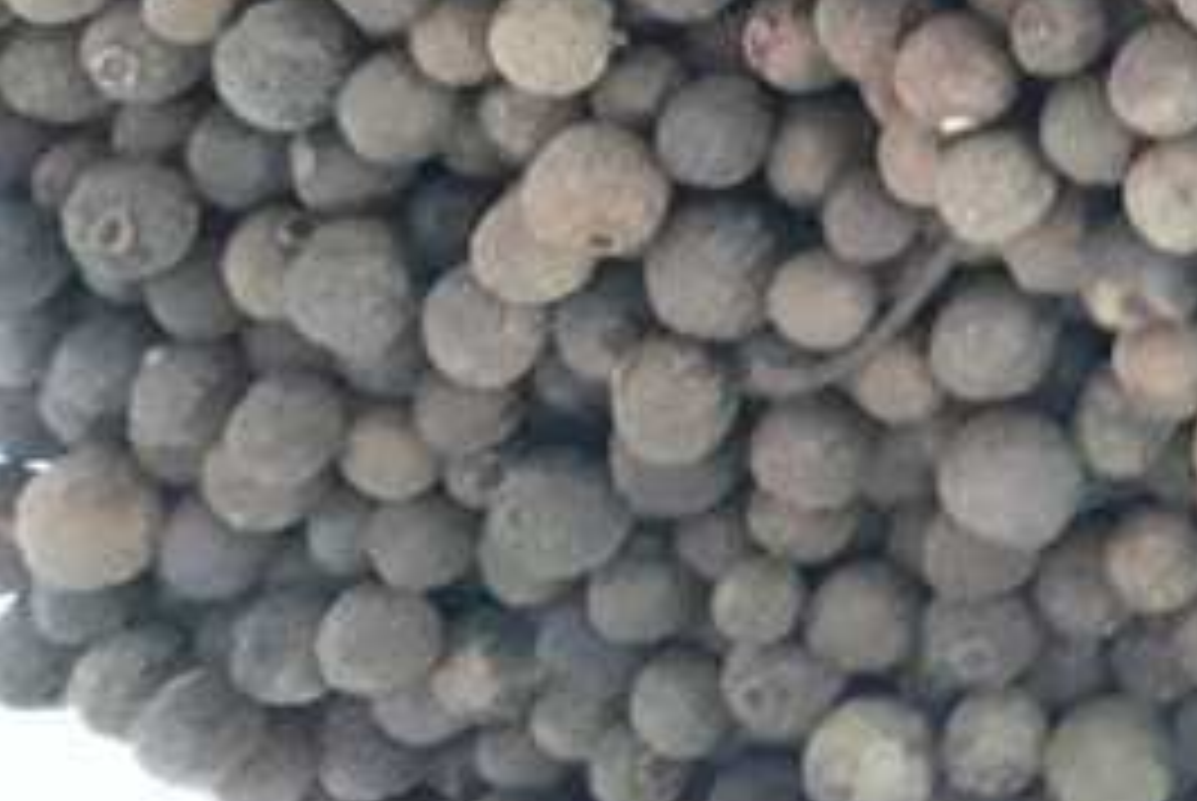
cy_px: -639
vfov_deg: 11.8
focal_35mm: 108
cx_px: 2300
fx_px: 3595
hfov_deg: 15.6
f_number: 1.9
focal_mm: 3.6
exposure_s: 1/15
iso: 500
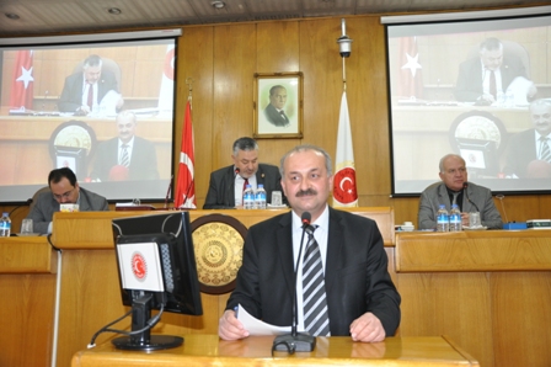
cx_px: 276
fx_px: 505
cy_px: 184
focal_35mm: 33
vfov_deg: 39.9
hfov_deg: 57.3
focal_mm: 22
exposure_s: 1/13
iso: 800
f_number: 4
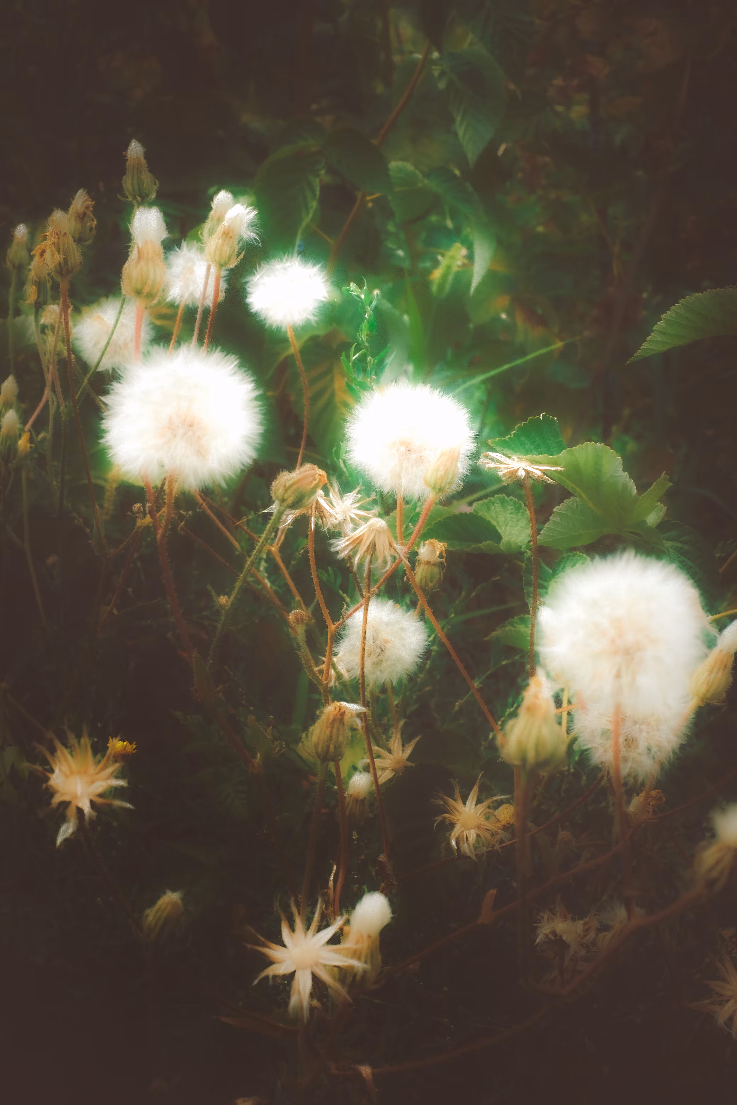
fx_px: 1627
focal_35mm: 53
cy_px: 552
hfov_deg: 25.5
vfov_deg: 37.5
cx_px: 368
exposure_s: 1/105
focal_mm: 35
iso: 640
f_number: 16
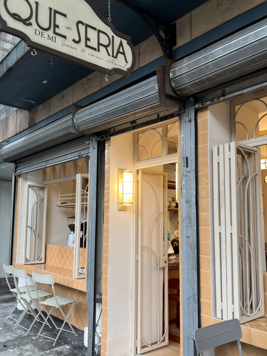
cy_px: 186
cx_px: 130
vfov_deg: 58.3
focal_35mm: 31
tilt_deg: +6.2
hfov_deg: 45.4
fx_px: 319
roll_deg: +0.2
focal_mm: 5.1
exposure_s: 1/121
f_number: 1.6
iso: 100
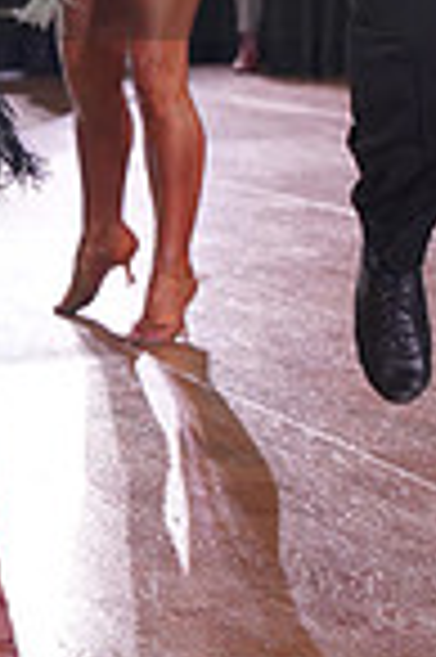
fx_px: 3259
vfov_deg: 11.3
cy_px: -108
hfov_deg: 7.6
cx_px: 20
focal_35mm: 179
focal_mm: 45
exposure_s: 1/500
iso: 1250
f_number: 4
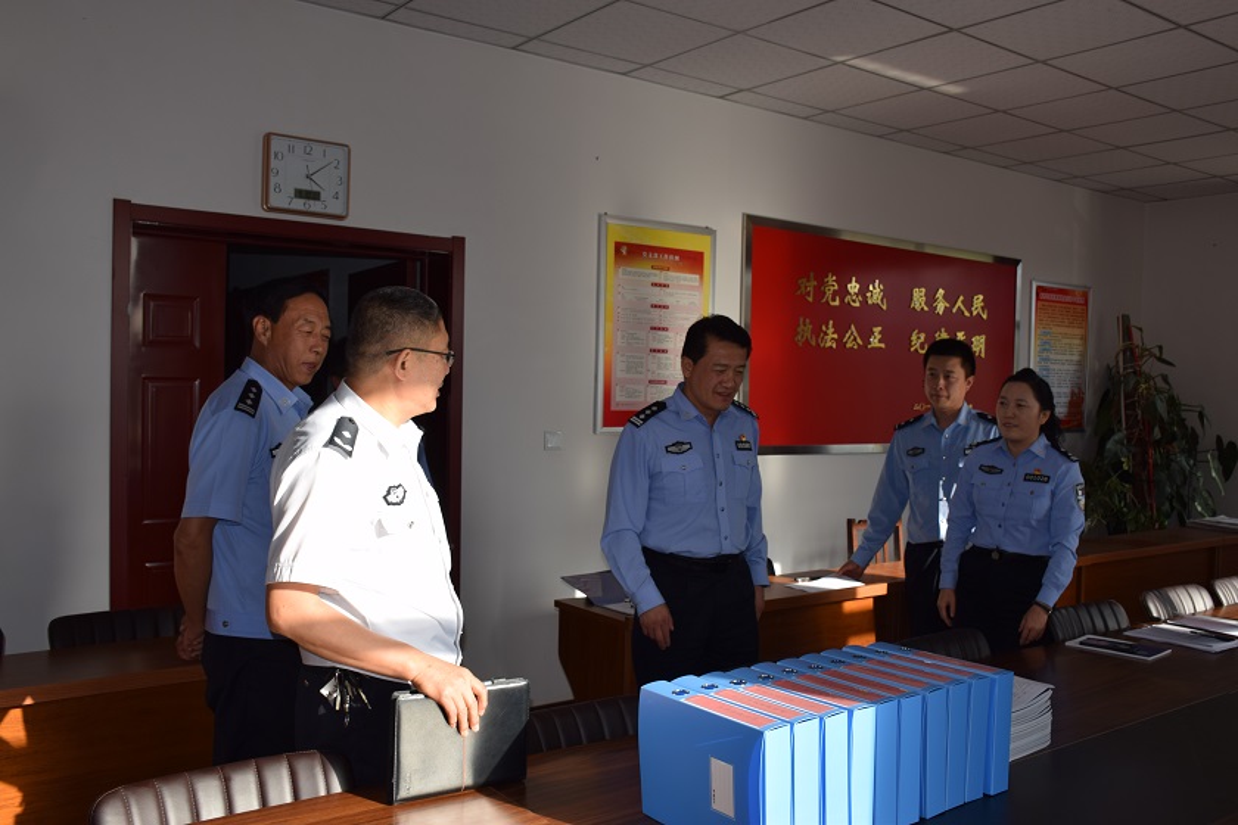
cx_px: 619
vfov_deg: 40.0
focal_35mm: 33
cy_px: 412
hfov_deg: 57.2
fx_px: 1135
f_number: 6.3
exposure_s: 1/160
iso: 100
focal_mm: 22
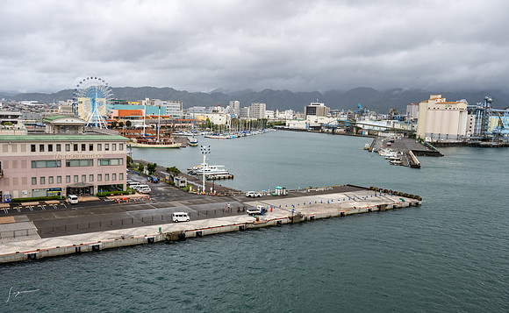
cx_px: 255
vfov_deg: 39.1
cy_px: 169
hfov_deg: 60.0
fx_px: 441
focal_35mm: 32
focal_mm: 30
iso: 220
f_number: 8
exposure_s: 1/125
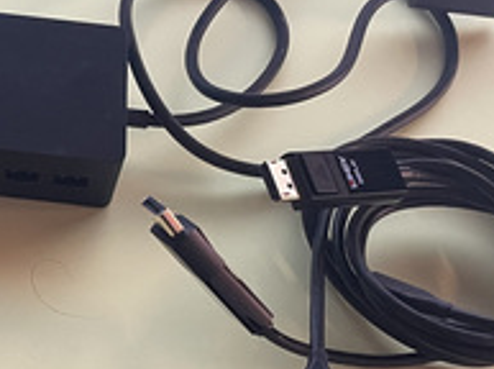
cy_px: 256
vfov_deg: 18.1
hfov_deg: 22.6
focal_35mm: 81
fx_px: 1154
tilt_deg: -57.2
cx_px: -72
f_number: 1.6
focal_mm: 4.2
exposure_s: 1/50
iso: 500
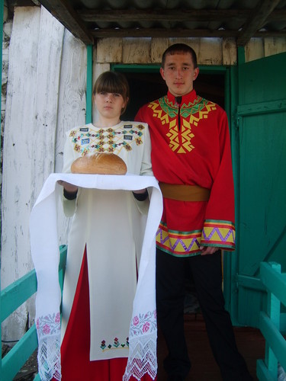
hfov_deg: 40.7
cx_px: 143
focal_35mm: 35
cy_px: 190
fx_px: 386
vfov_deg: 52.6
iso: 50
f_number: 2.8
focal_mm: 5.8
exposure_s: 1/125
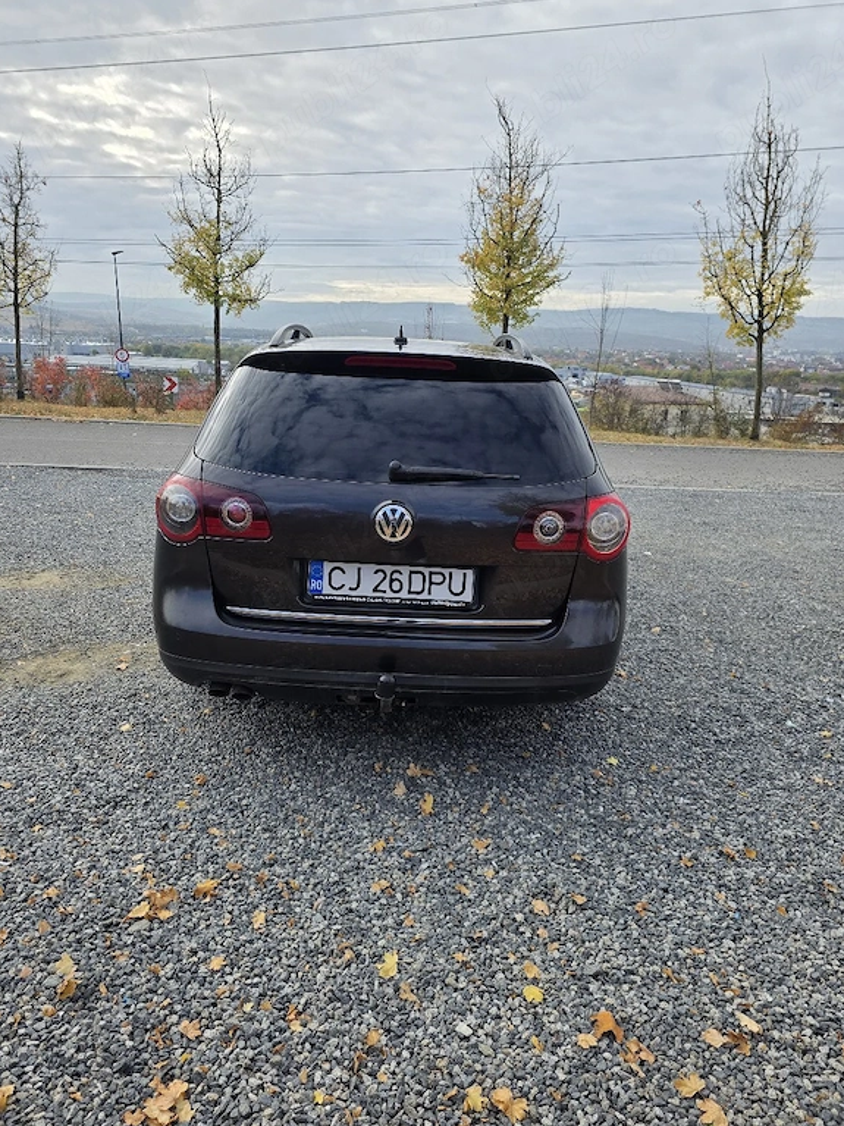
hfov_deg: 56.8
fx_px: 780
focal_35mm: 24
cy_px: 575
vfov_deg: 71.6
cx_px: 411
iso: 80
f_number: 1.7
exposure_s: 1/3333
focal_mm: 6.3
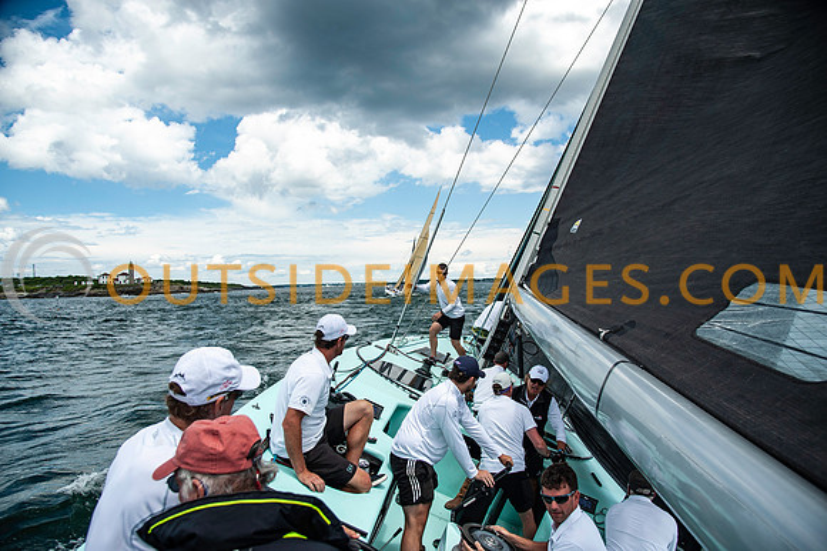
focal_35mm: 24
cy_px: 276
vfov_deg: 53.1
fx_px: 551
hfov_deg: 73.8
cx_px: 414
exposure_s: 1/1600
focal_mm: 24
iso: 250
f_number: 5
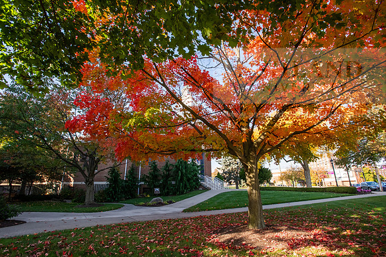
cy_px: 128
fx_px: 182
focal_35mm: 17
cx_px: 193
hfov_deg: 93.3
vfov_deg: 70.5
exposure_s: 1/160
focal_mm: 17
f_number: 14
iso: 800
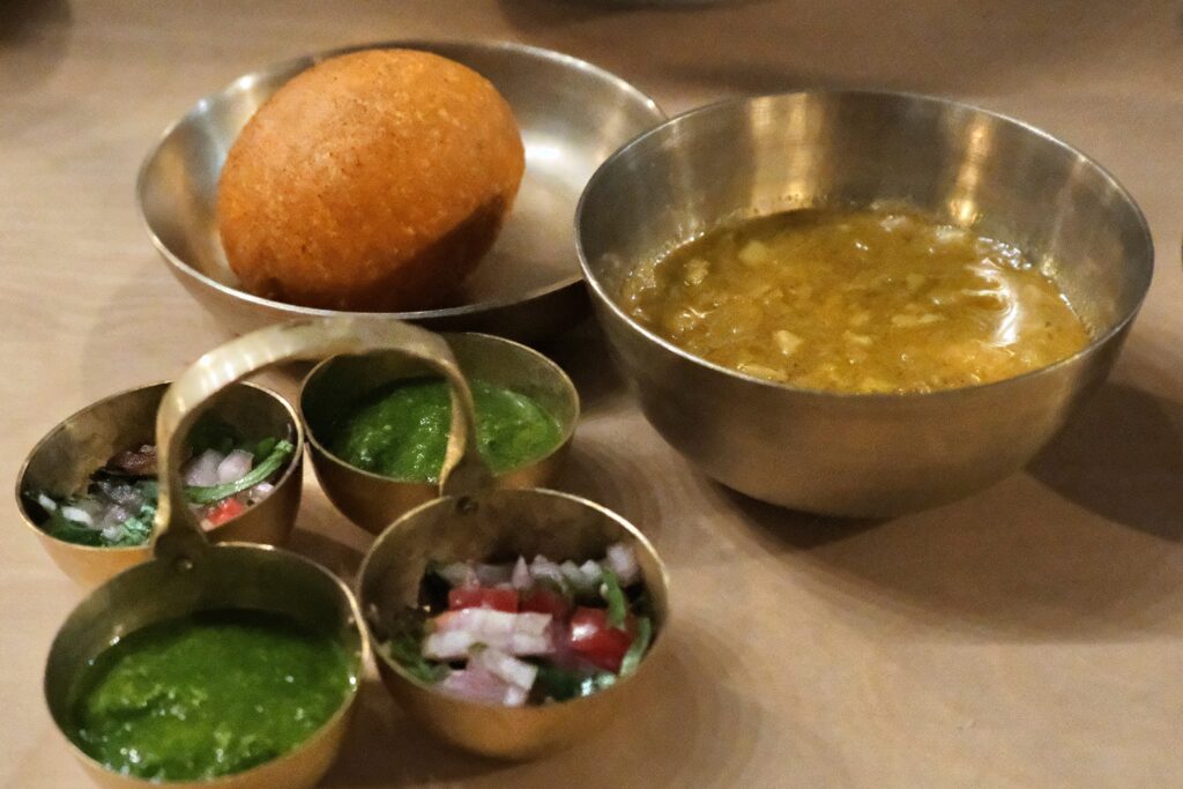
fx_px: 1150
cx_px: 592
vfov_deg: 37.9
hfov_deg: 54.4
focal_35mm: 35
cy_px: 394
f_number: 4
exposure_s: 1/42
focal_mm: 23.3
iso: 12800
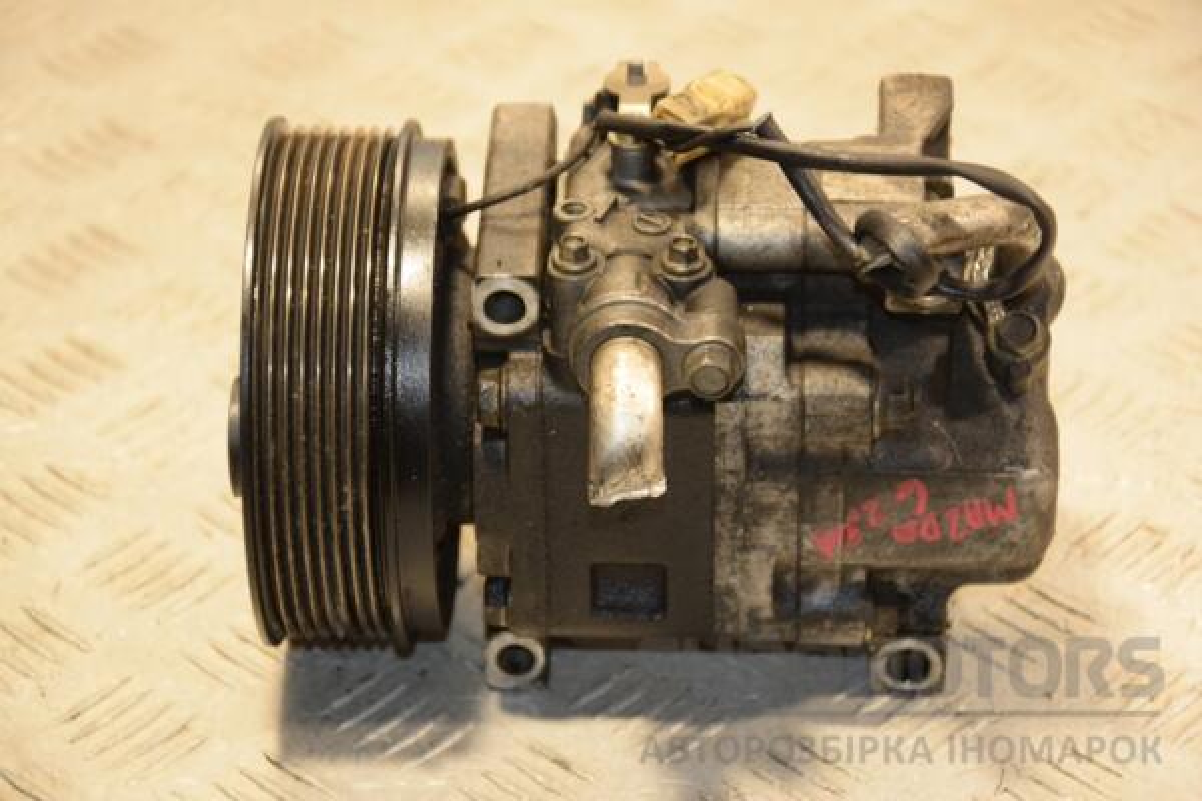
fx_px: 4006
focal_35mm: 120
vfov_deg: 11.4
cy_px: 400
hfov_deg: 17.1
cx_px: 601
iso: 800
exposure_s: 1/100
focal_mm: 80
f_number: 5.3
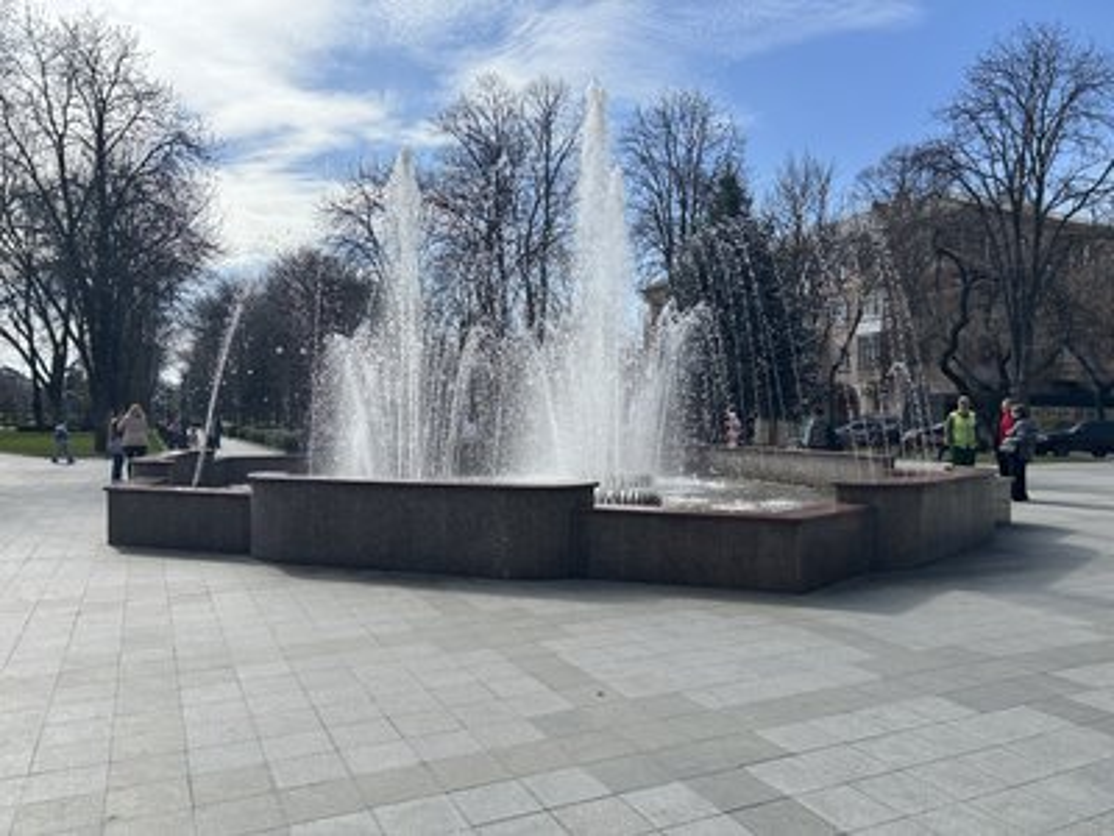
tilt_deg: -1.4
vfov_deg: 53.1
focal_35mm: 26
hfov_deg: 67.3
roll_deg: +0.0
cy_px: 418
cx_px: 557
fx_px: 837
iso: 50
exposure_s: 1/5076
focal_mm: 5.7
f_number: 1.5
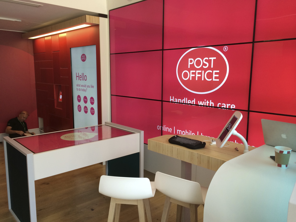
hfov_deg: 60.0
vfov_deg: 46.8
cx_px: 148
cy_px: 111
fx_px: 257
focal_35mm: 30
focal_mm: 4.12
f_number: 2.2
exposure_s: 1/33
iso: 50
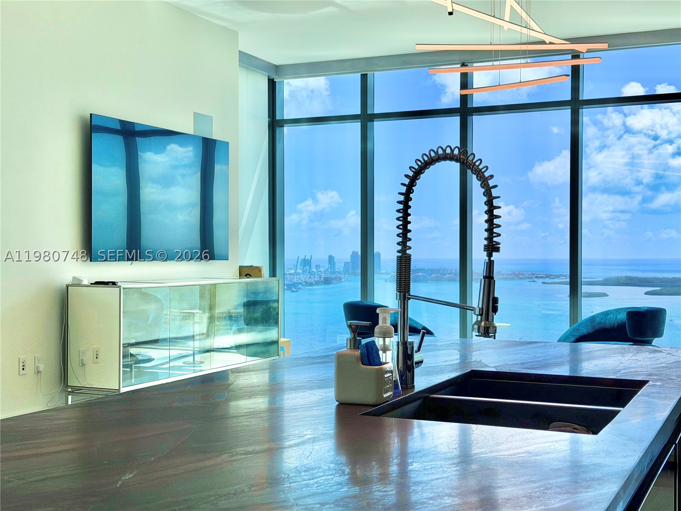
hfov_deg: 39.7
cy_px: 256
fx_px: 944
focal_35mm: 48
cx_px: 340
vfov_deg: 30.3
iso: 64
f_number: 1.78
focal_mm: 6.76
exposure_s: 1/2415
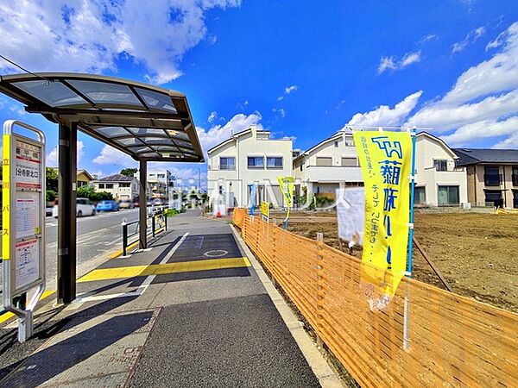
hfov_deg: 102.1
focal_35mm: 14
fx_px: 209
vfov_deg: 85.7
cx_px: 259
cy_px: 194
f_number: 2.2
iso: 43
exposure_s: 1/2674
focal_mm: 1.83
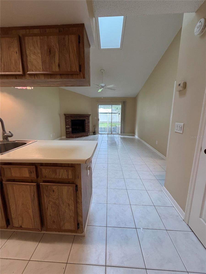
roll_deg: -0.5
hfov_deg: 85.7
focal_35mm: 14
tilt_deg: -11.1
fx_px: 111
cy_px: 137
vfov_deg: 102.1
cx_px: 103
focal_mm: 2.22
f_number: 2.2
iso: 320
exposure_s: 1/120
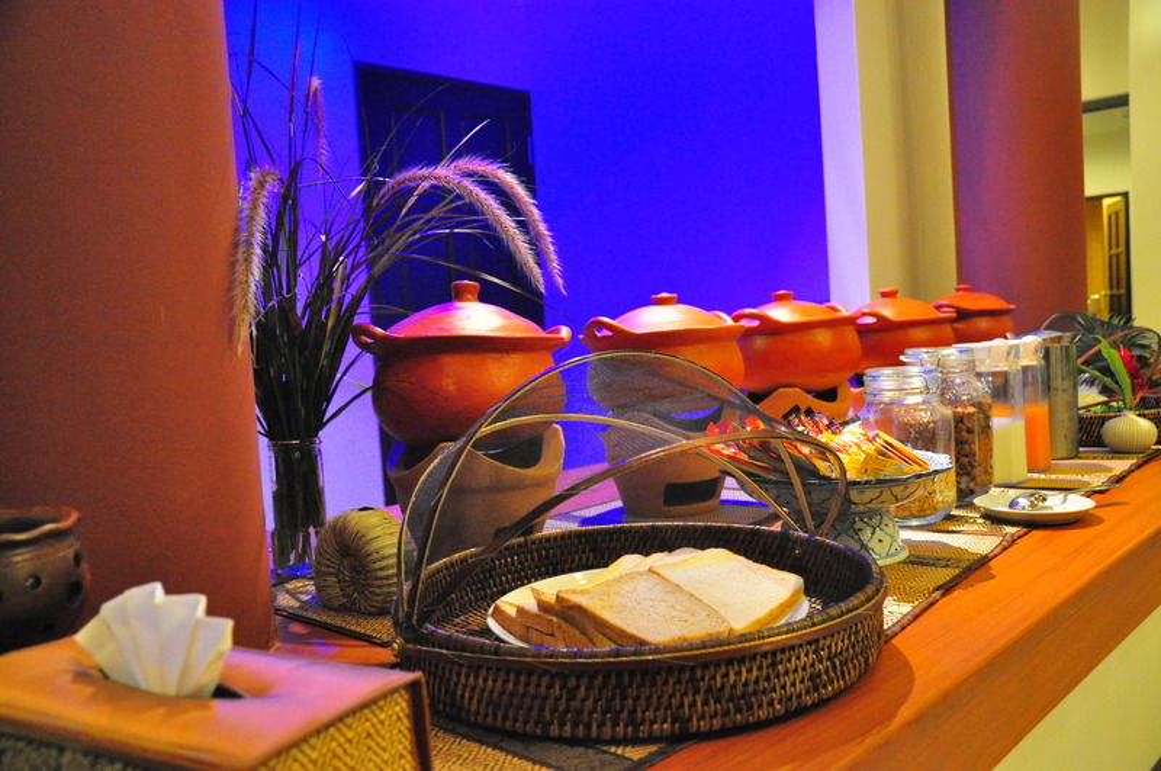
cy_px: 386
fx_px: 1014
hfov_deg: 59.6
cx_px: 580
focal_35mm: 32
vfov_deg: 41.6
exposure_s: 1/25
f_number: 3.8
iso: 3200
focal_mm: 21
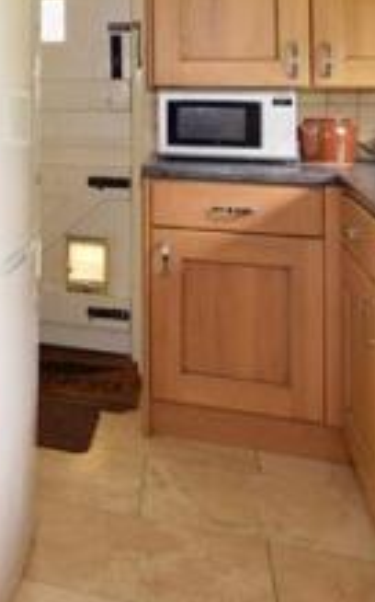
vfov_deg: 40.2
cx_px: -199
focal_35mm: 46
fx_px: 753
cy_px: 59
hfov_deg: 22.5
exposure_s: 1.2
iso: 200
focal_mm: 10
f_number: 5
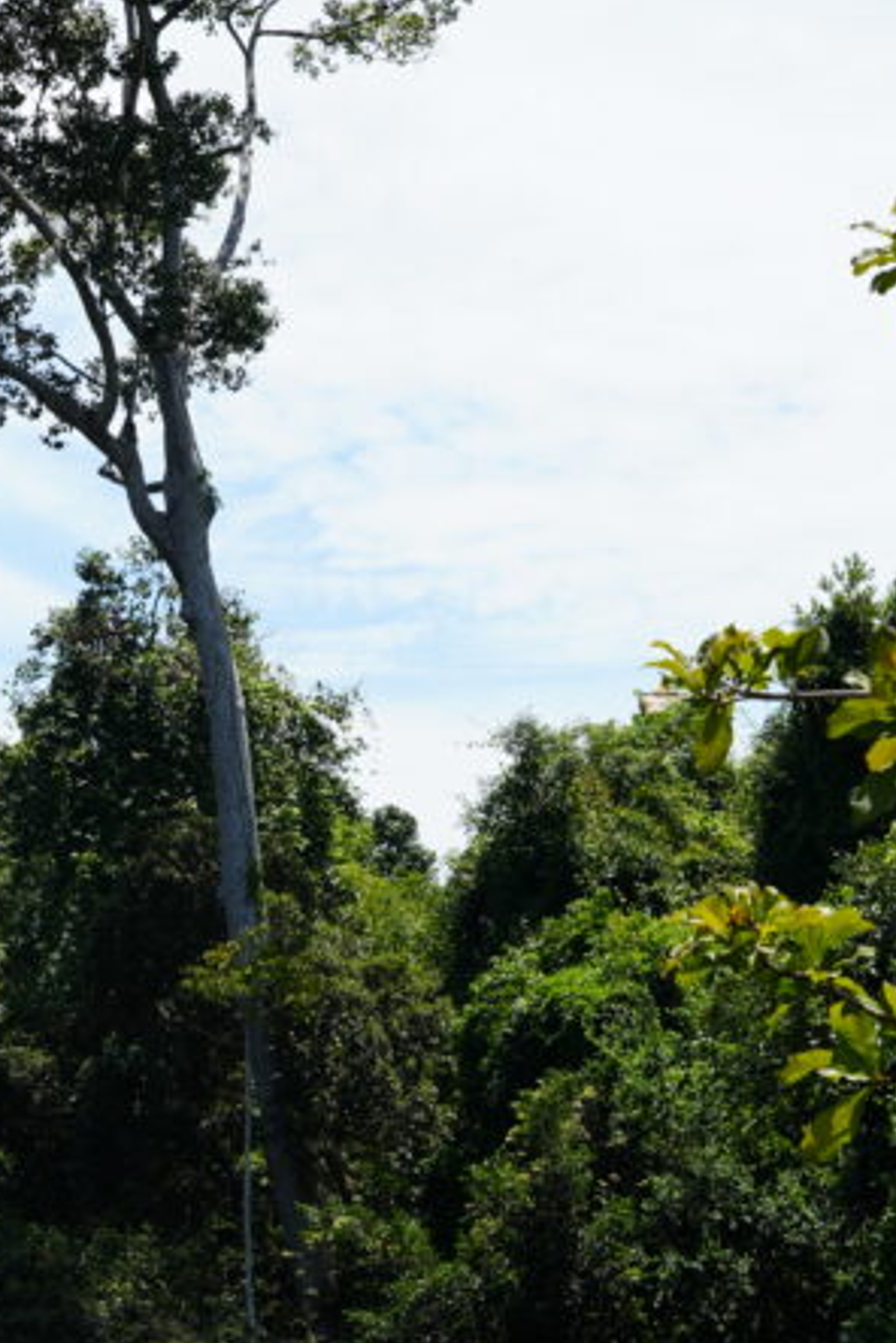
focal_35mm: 113
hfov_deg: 12.1
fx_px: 4218
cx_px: 213
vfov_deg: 18.1
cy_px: 789
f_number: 10
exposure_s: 1/160
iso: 100
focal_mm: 49
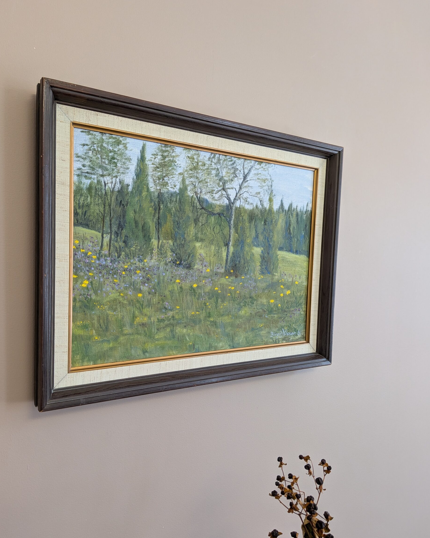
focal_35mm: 26
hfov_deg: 54.9
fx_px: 414
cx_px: 210
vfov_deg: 66.0
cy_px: 287
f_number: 1.7
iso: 103
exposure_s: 1/38.2
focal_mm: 4.53
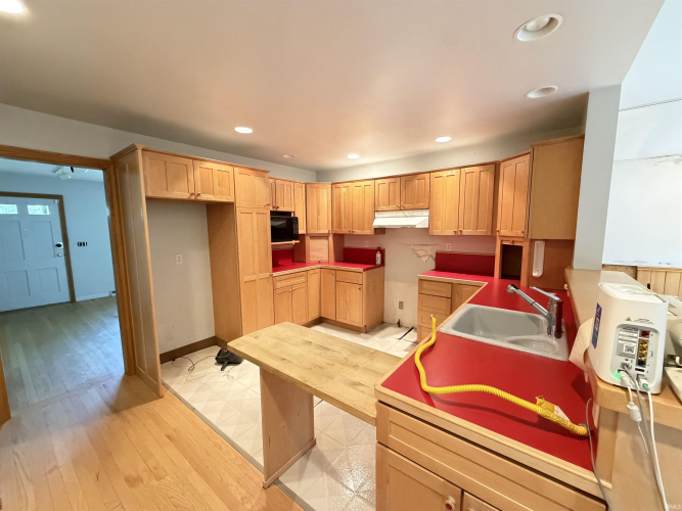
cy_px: 256
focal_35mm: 14
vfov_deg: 85.7
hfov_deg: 102.1
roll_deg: +0.3
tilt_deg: -6.8
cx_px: 341
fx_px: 276
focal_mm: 2.22
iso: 1000
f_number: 2.2
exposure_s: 1/40
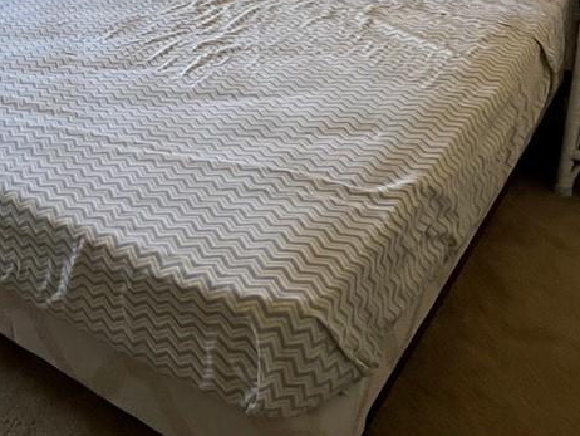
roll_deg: +4.1
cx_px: -44
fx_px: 754
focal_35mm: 45
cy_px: -65
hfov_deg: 36.3
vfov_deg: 28.6
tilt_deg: -15.4
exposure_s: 1/185
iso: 32
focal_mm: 1.57
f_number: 1.8
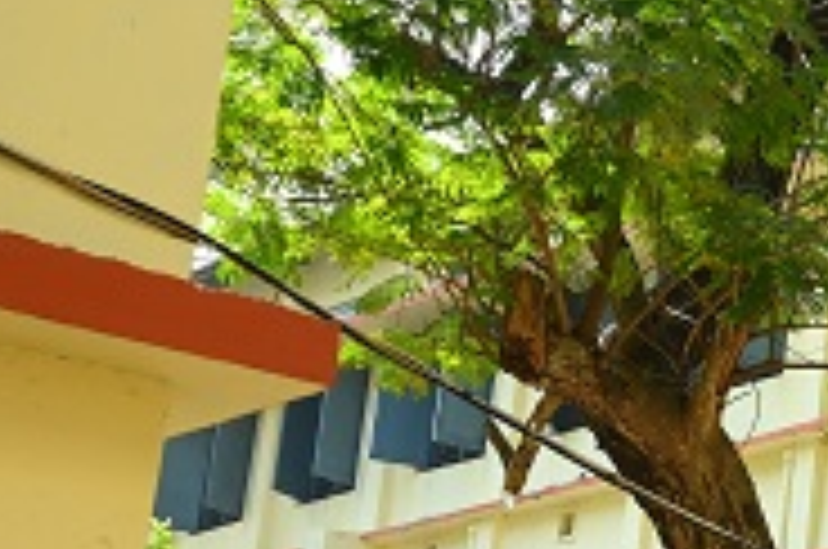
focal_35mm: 108
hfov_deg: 15.7
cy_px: 529
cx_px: 1570
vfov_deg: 12.5
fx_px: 2480
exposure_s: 1/400
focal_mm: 24
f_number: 5
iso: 400
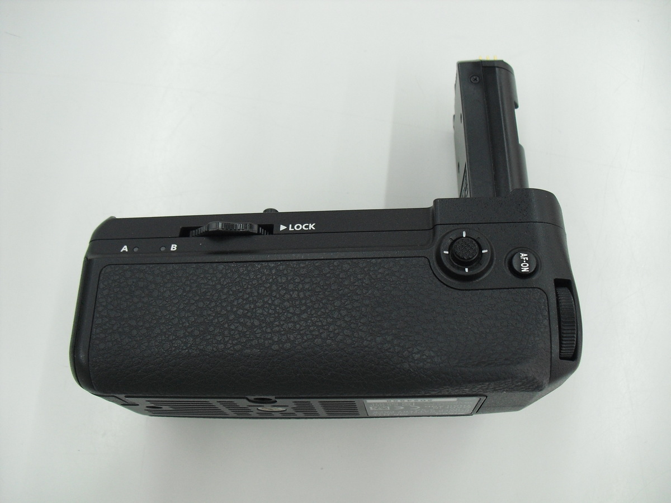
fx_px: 698
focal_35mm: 36
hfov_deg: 51.4
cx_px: 336
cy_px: 252
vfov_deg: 39.7
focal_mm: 6.3
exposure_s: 1/100
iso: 200
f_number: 3.1
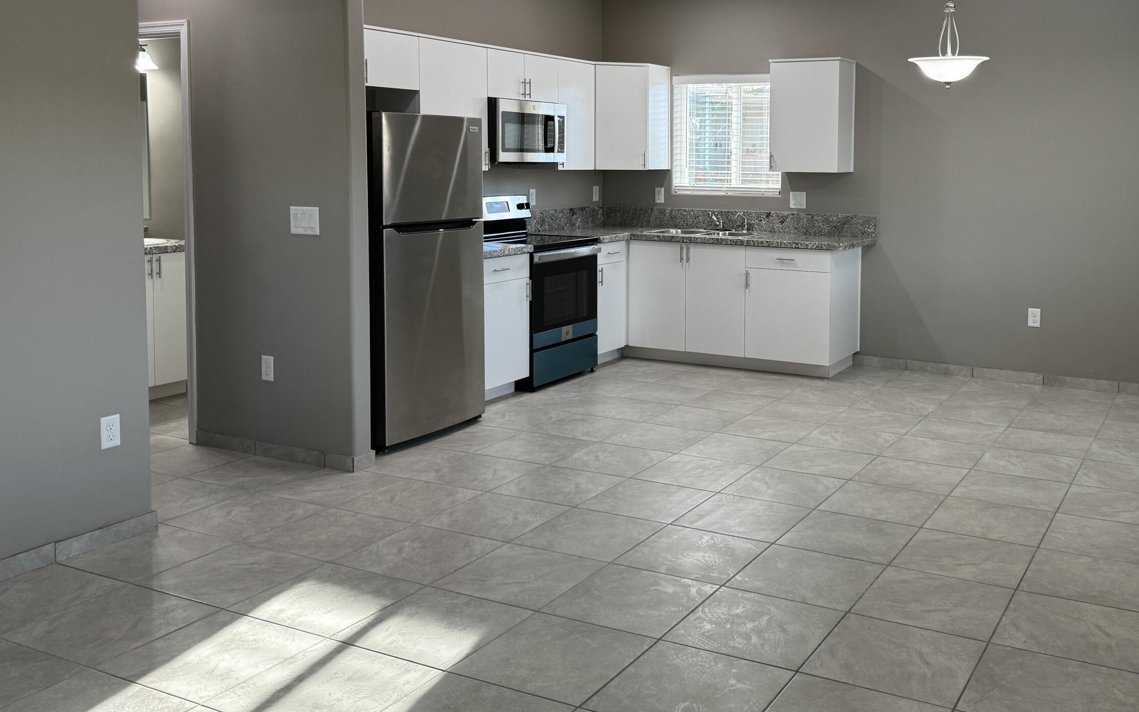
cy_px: 229
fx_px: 1055
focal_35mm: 34
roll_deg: -0.8
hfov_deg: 56.1
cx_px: 706
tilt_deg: -3.7
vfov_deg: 36.8
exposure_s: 1/120
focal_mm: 6.86
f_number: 1.78
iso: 125
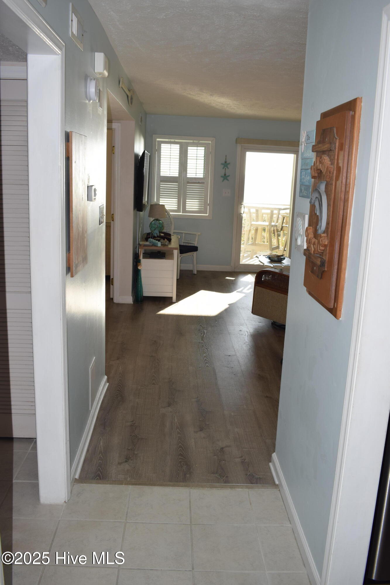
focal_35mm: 32
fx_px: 512
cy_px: 292
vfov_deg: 59.5
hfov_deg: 41.7
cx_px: 195
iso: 220
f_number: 5.6
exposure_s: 1/125
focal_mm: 21
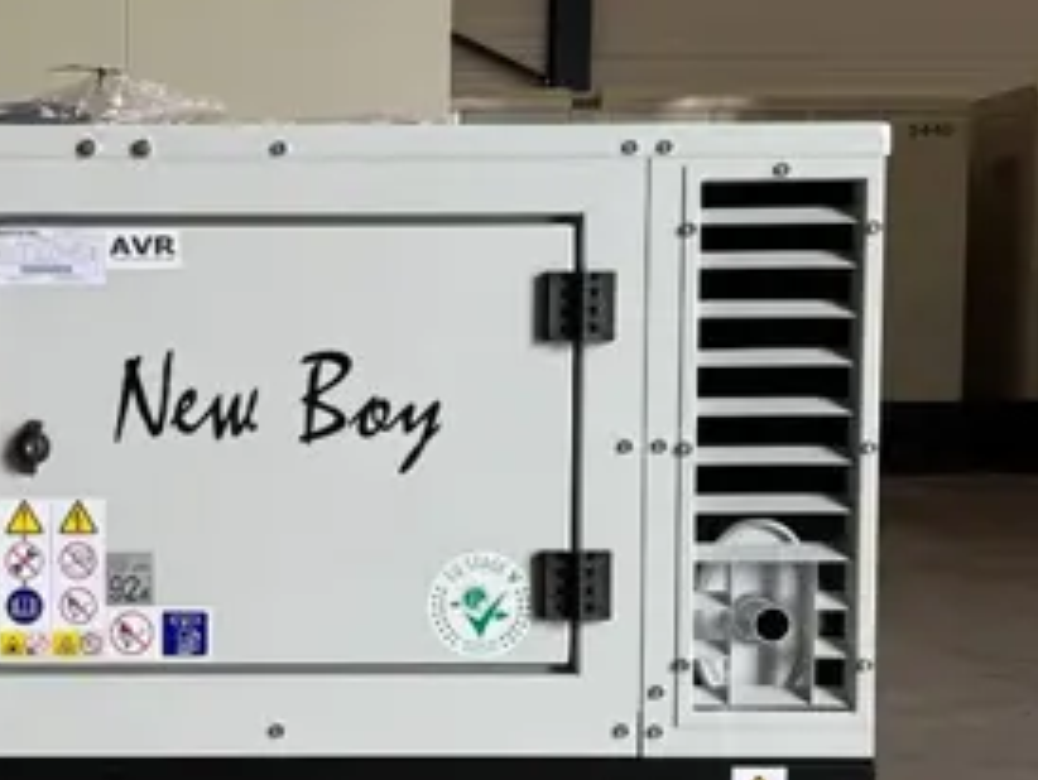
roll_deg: -0.5
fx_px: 2521
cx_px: 152
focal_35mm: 84
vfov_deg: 17.5
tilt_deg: -3.5
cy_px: 549
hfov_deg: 22.8
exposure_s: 1/100
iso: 50
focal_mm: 6.76
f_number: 1.78
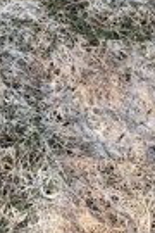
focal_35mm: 84
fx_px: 542
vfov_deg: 24.2
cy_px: 125
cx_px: 121
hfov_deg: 16.2
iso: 57
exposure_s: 1/600
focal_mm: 4.38
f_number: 1.73
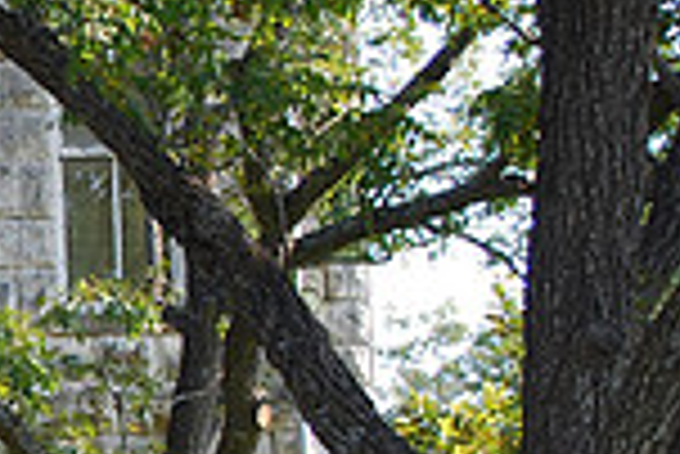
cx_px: -563
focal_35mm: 184
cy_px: 344
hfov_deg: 10.5
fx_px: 3479
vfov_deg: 7.5
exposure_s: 1/125
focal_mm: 32
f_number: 5.6
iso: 160
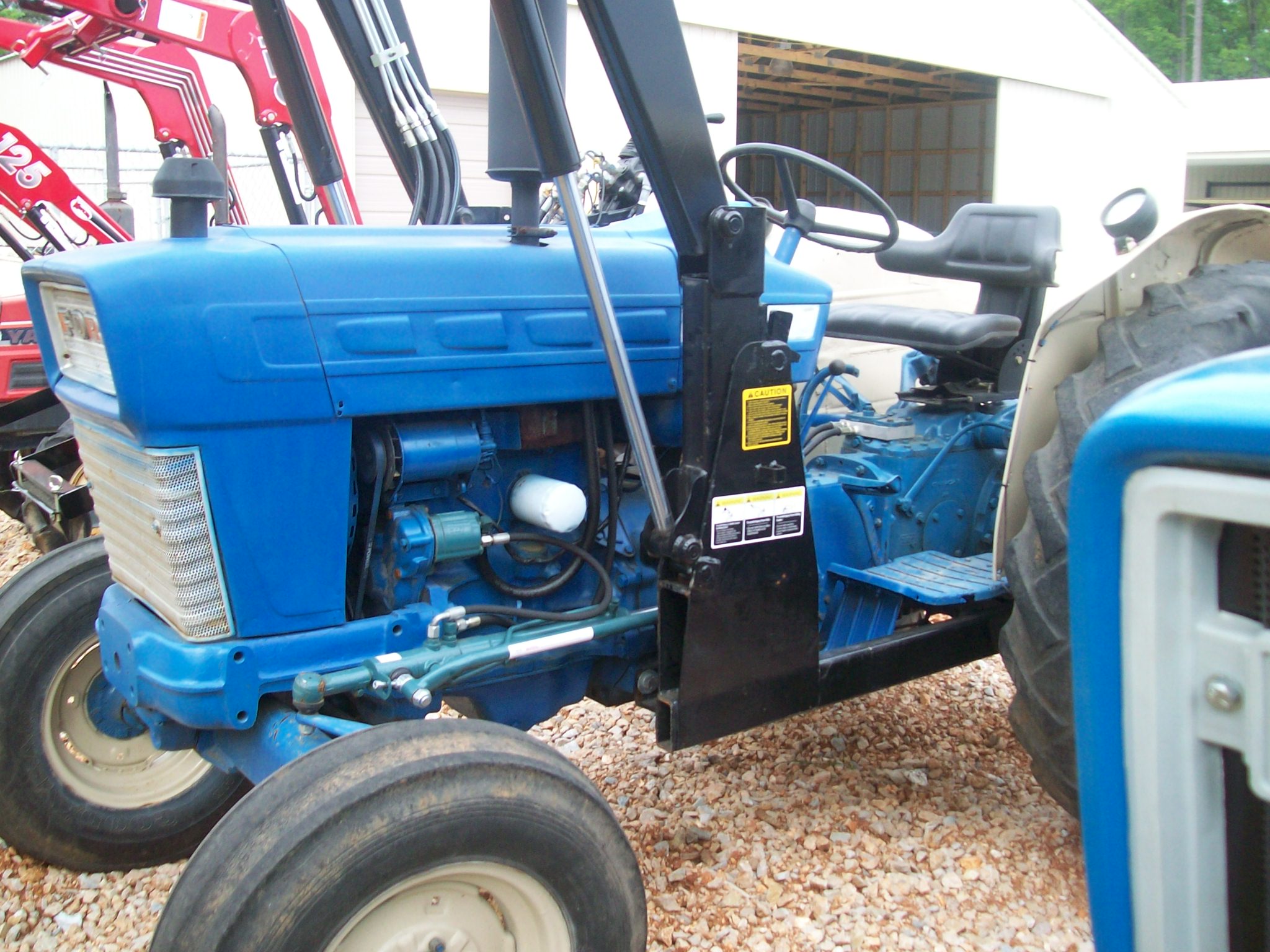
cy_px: 476
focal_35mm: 36
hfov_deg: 51.4
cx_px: 635
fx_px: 1321
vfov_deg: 39.7
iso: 80
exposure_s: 1/107
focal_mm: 6
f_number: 2.7
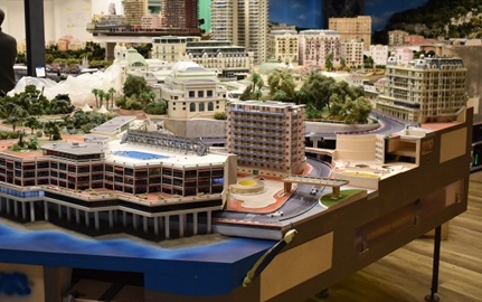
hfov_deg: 40.9
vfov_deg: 26.3
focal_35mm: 49
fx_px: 644
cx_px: 202
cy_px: 125
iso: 560
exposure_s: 1/60
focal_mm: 24
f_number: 4
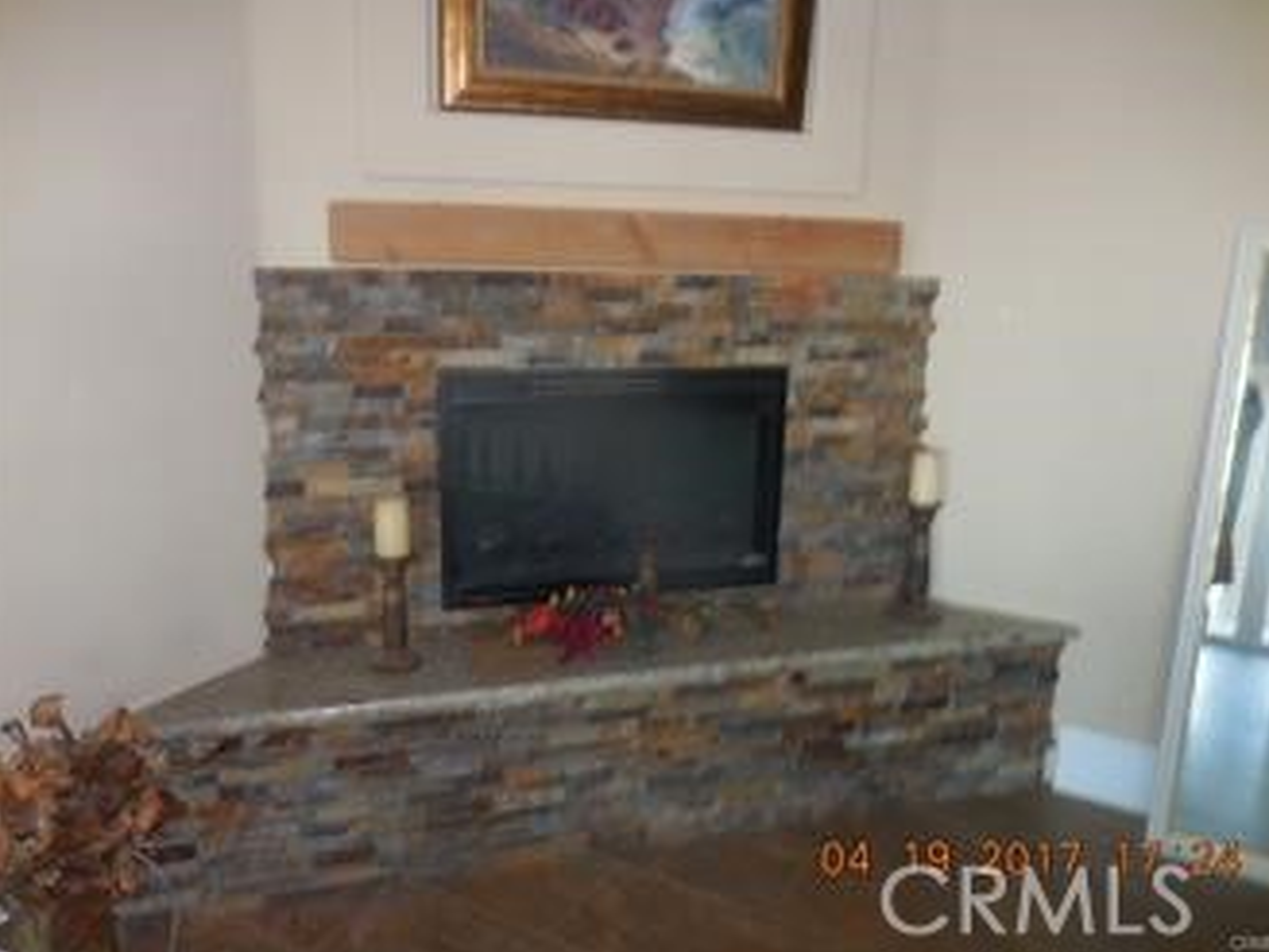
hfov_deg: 67.3
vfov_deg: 53.1
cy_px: 461
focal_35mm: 26
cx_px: 636
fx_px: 953
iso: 250
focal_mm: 4.5
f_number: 3.3
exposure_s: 1/25
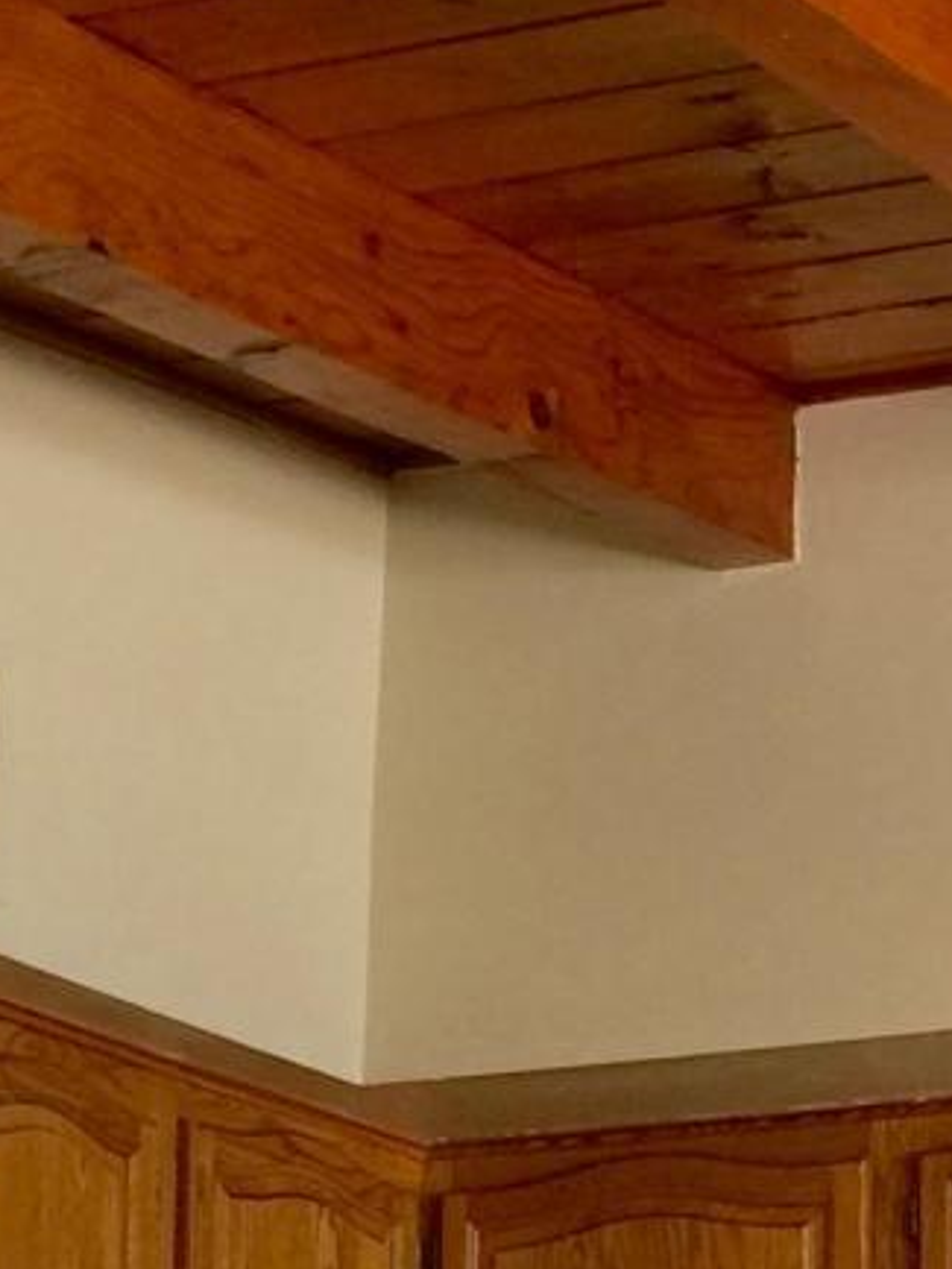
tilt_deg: +7.6
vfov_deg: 14.2
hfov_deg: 10.8
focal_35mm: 134
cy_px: 1536
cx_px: 1227
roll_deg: +0.8
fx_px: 4911
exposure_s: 1/30
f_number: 2.2
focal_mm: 4.15
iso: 50
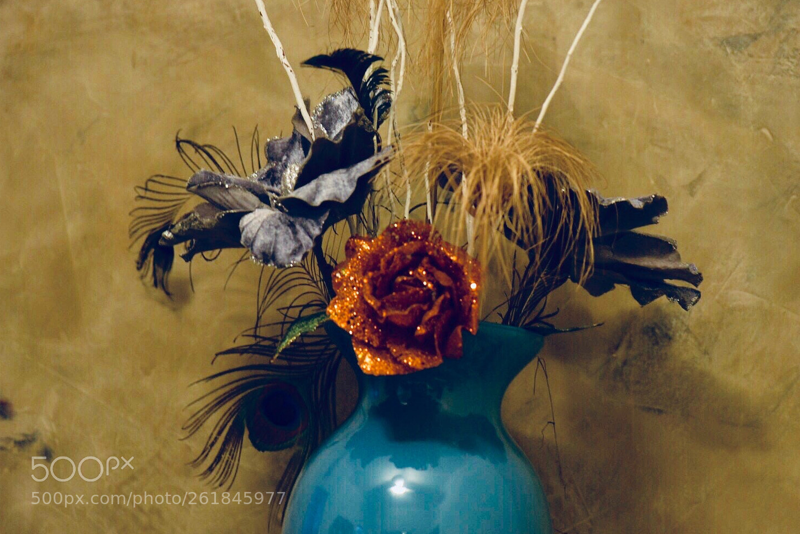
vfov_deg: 11.8
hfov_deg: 17.6
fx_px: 2578
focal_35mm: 116
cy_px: 247
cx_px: 439
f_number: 4.5
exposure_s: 1/15
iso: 250
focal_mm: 105
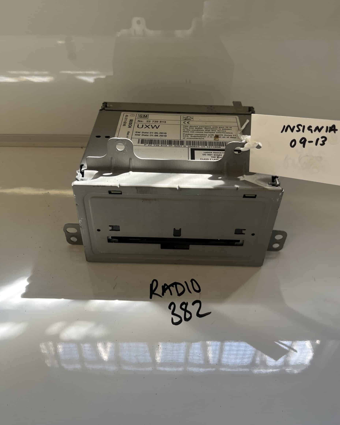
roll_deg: -2.5
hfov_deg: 51.5
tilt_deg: -41.5
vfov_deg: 62.1
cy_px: 195
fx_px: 352
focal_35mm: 28
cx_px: 176
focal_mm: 5.1
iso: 40
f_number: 1.6
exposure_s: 1/140
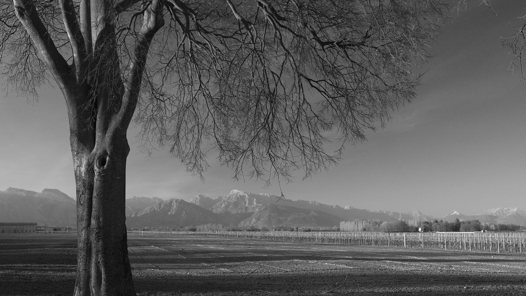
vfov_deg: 29.7
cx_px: 264
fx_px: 558
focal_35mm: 40
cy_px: 166
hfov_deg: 50.5
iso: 320
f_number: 5.6
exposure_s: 1/170
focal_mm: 25.4
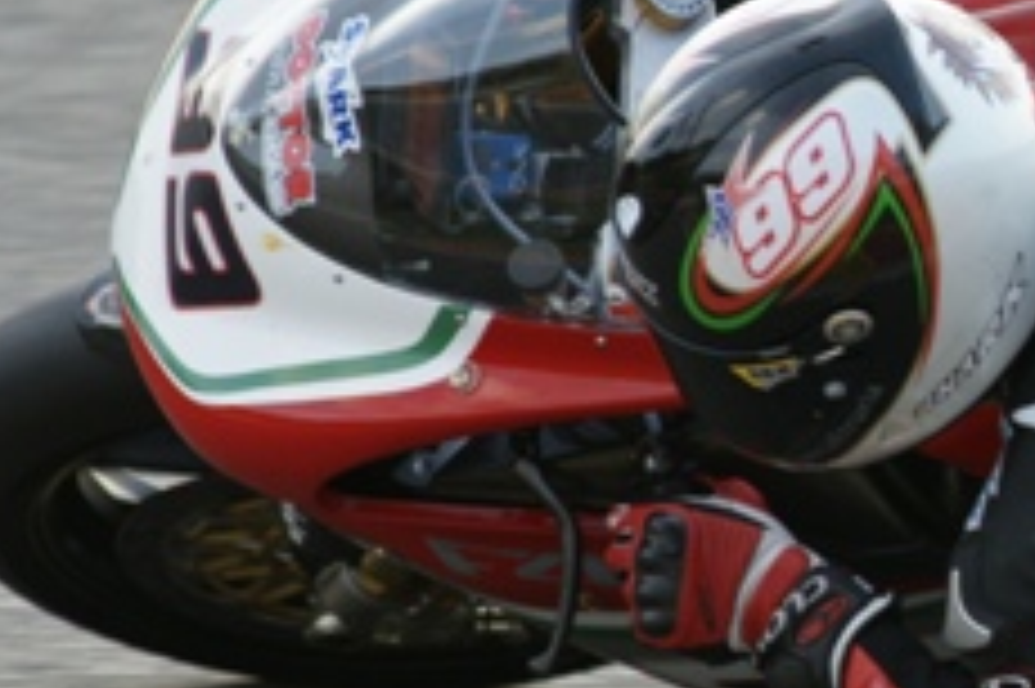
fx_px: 24017
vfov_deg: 1.6
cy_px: 277
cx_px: 1310
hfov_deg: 2.5
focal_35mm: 836
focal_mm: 200
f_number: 3.2
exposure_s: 1/640
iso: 200
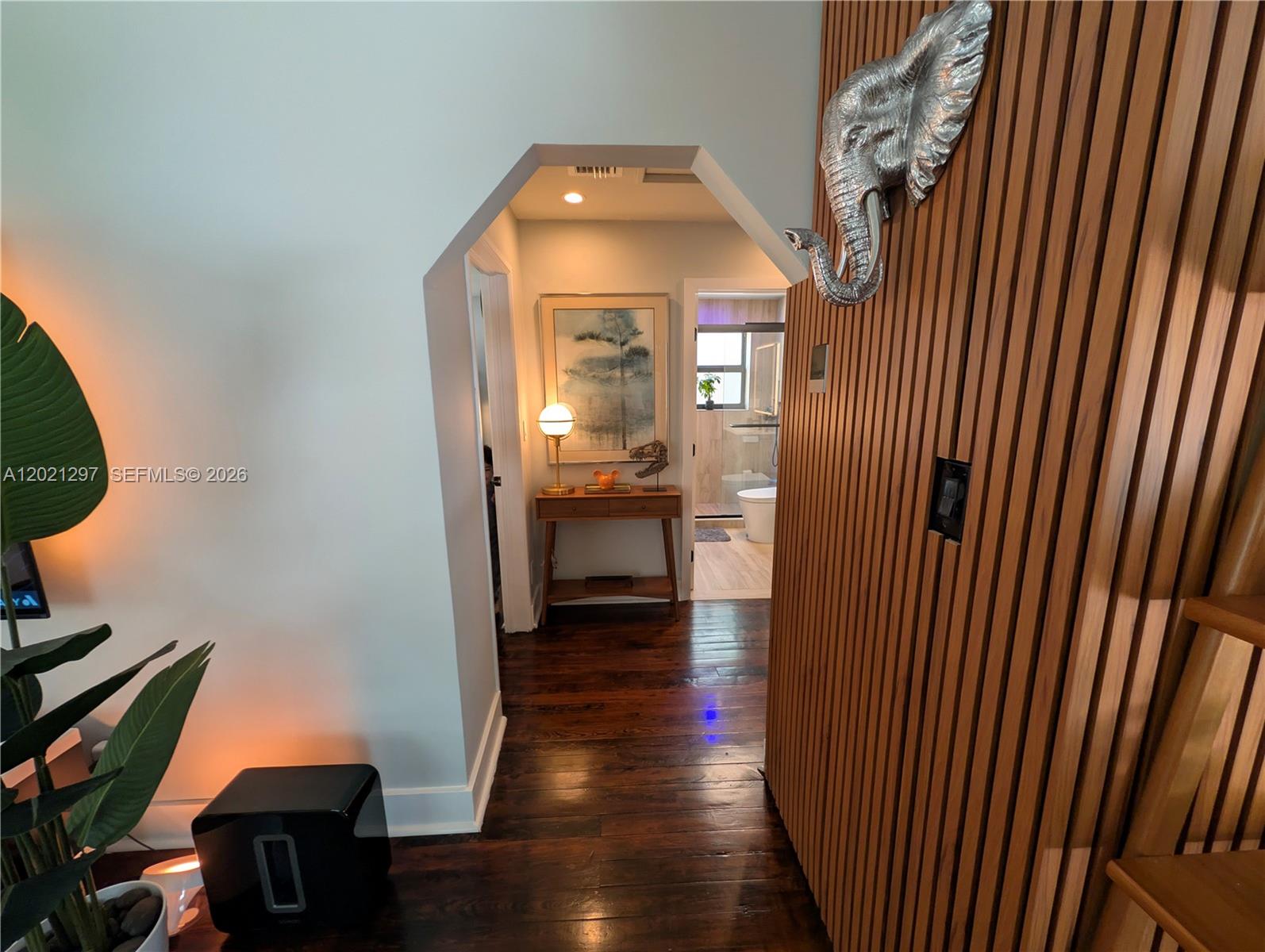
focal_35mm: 12
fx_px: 439
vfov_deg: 94.6
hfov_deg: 110.5
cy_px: 476
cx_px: 632
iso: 50
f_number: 1.7
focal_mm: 2.02
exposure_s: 1/39.5
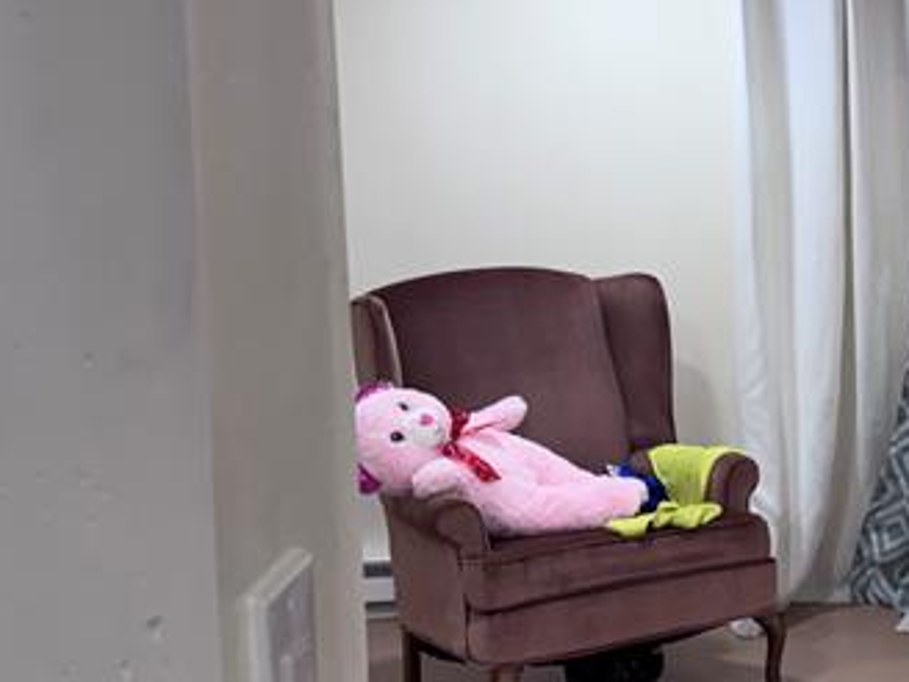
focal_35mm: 75
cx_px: 1145
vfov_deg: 19.6
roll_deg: +0.6
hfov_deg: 23.3
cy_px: 394
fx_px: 1969
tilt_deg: -8.8
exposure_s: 1/120
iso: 160
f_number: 1.78
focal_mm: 6.76
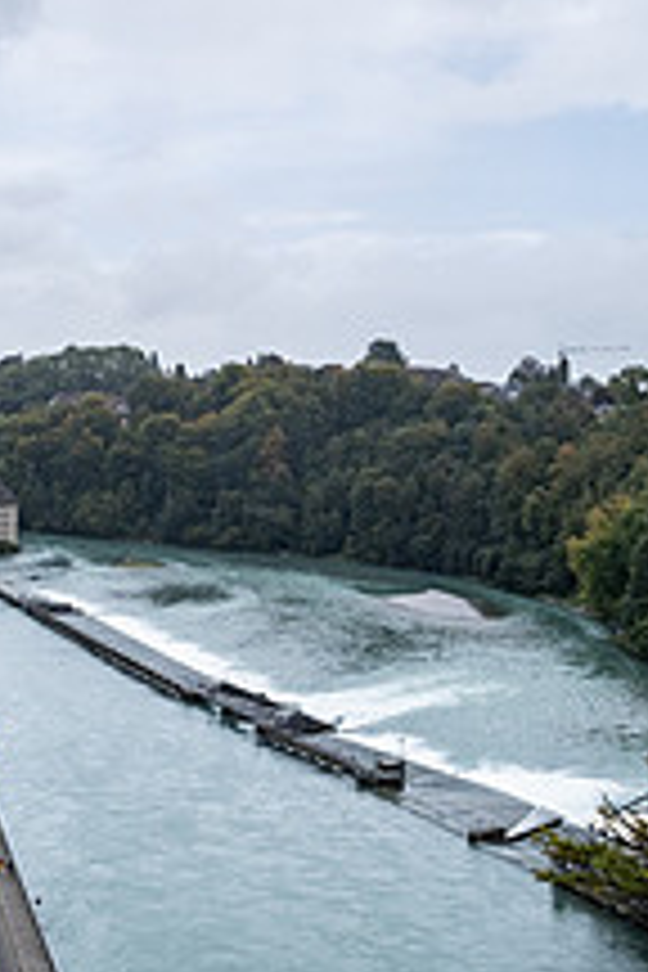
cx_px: 189
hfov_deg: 26.7
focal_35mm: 50
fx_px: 1350
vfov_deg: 39.5
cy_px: 423
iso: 320
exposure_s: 1/850
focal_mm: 16
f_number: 5.6
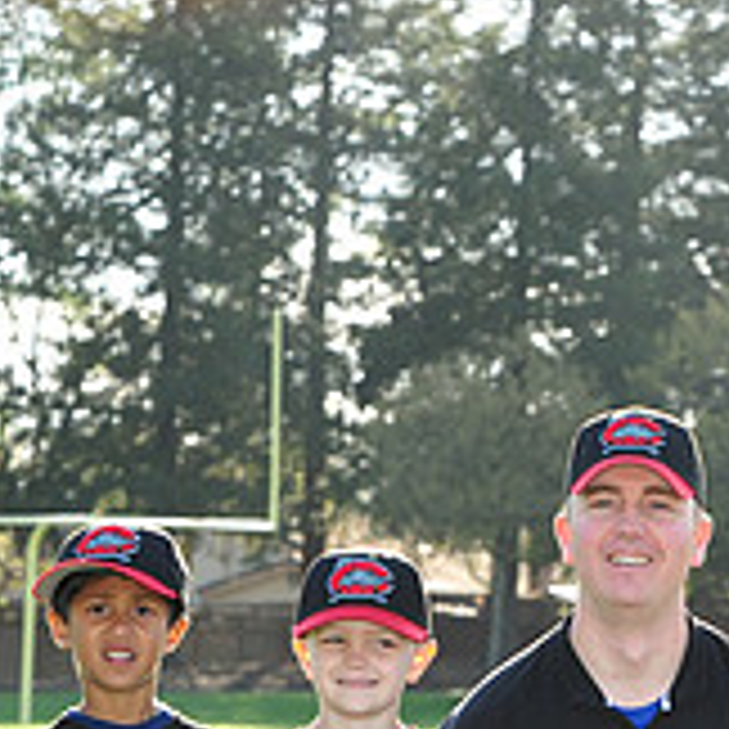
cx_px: 648
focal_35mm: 244
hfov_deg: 7.2
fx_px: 5814
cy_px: 864
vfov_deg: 7.1
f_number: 8
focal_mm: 80
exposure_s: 1/320
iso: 400
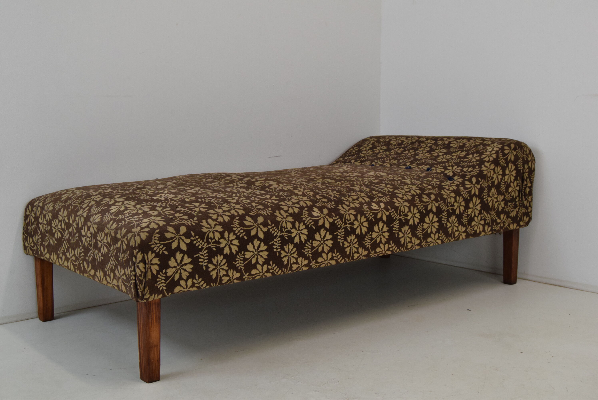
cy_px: 200
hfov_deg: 43.6
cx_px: 299
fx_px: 748
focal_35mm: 45
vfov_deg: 29.9
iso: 1600
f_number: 8
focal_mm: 30
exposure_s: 1/250
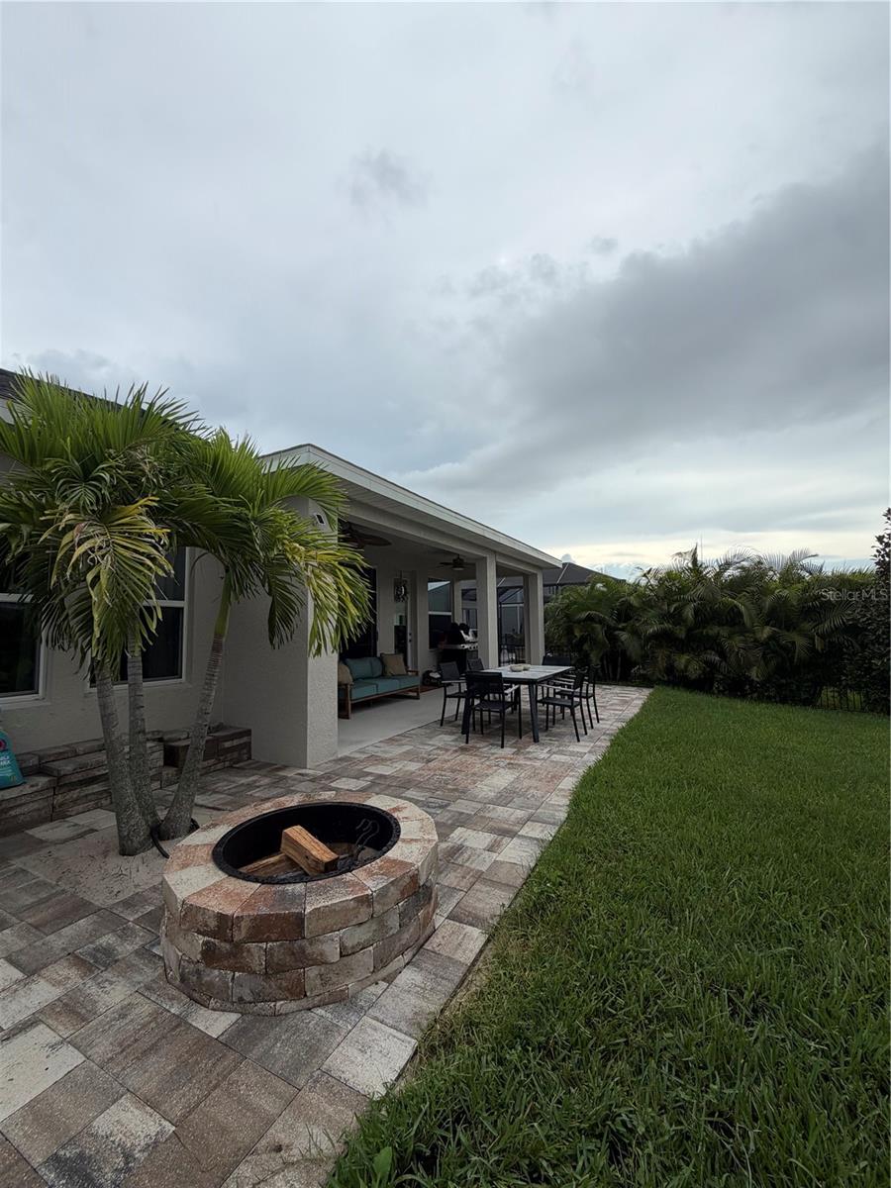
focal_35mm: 14
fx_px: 480
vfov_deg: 102.1
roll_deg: +0.6
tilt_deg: +4.6
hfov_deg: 85.7
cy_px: 594
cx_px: 446
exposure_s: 1/770
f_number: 2.2
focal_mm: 2.22
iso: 25
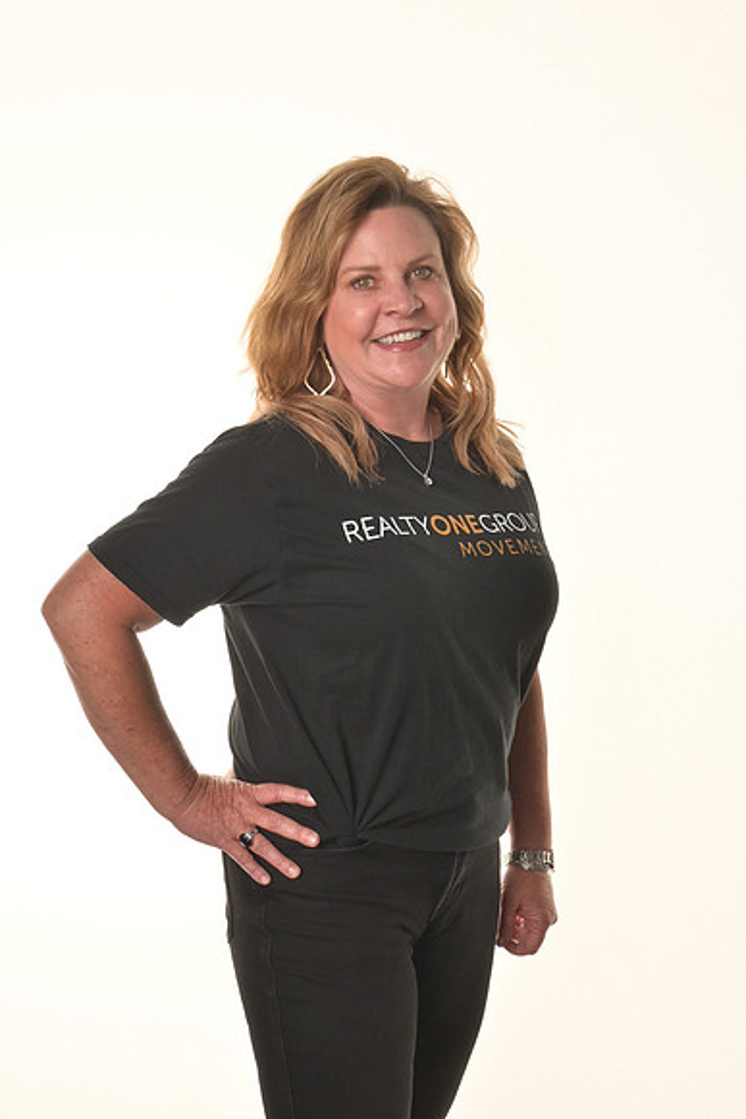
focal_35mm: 63
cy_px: 560
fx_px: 1957
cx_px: 373
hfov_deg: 21.6
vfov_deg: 31.9
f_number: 11
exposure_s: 1/160
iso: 200
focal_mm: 42
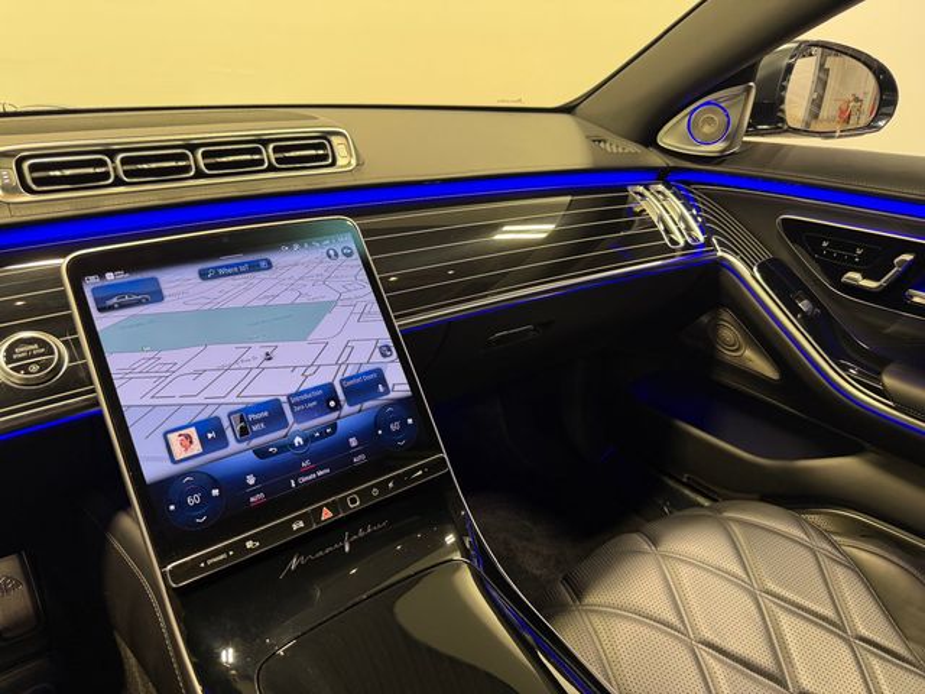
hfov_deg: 71.6
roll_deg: -2.5
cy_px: 347
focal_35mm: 24
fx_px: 641
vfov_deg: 56.8
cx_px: 462
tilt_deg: -24.7
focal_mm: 6.76
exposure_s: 1/60
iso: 160
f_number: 1.78
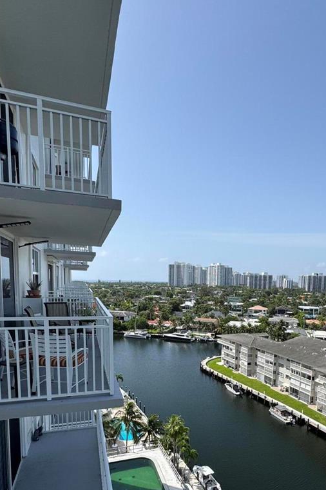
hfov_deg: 54.7
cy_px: 314
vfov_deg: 74.5
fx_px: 313
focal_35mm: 23
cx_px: 193
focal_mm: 2.22
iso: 50
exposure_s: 1/2494
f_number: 2.2
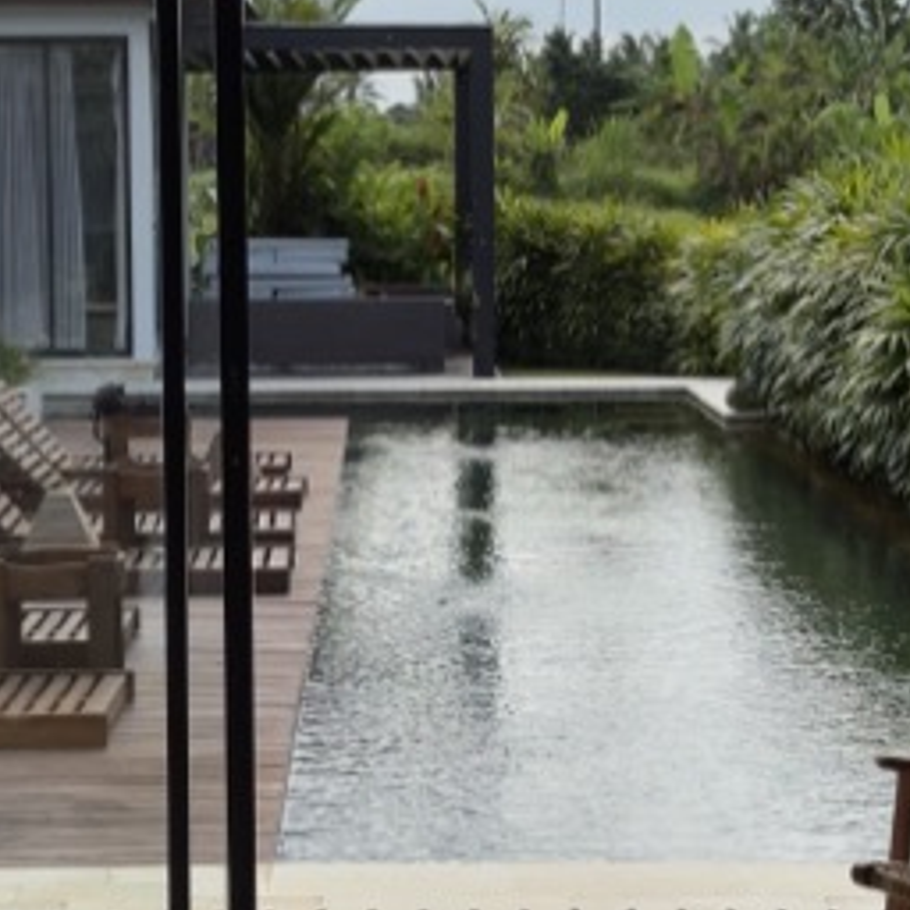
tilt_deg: -3.2
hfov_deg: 20.6
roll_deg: +0.2
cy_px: 291
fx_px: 2498
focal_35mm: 84
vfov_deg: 20.6
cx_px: 359
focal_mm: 6.76
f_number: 1.78
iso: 100
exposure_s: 1/4405
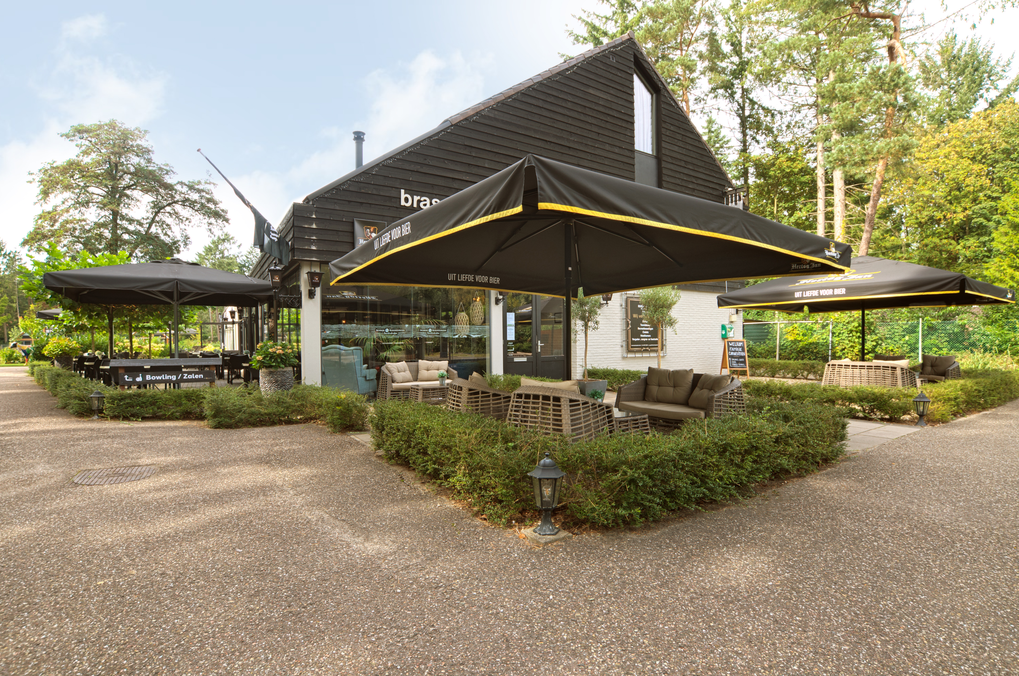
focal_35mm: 15
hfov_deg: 100.5
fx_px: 424
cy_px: 338
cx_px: 510
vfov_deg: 77.1
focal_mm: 10
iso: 400
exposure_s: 1/20
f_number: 8
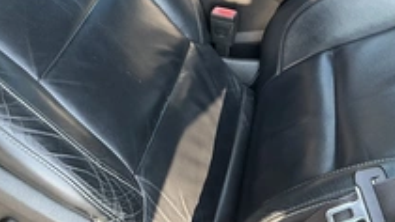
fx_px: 607
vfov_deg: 19.7
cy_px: -28
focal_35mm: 58
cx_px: 273
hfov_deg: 35.6
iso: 40
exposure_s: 1/122
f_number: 1.8
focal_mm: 3
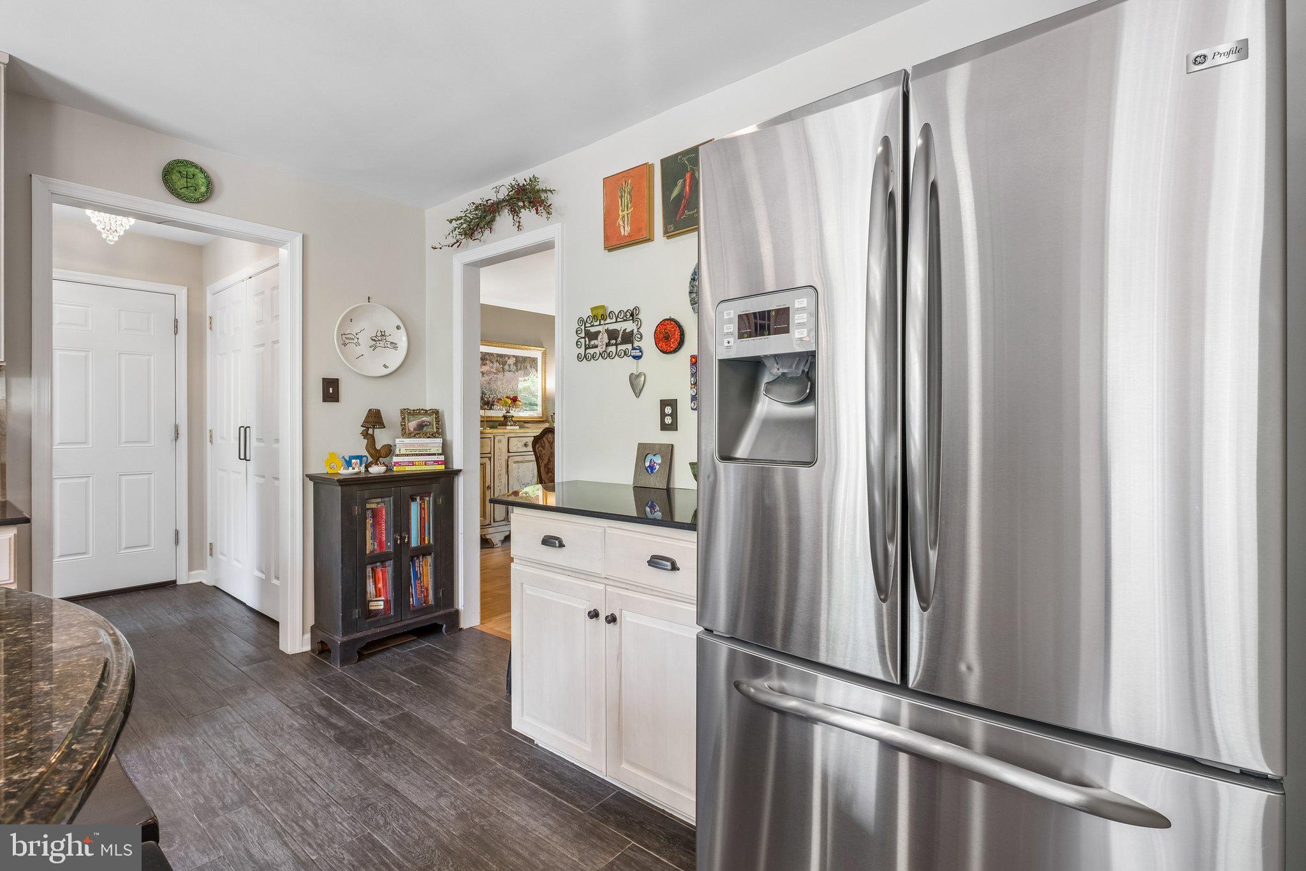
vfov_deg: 73.7
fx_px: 580
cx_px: 653
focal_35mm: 16
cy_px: 436
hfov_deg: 96.7
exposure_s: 1/3.33
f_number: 8
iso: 250
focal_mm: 10.5
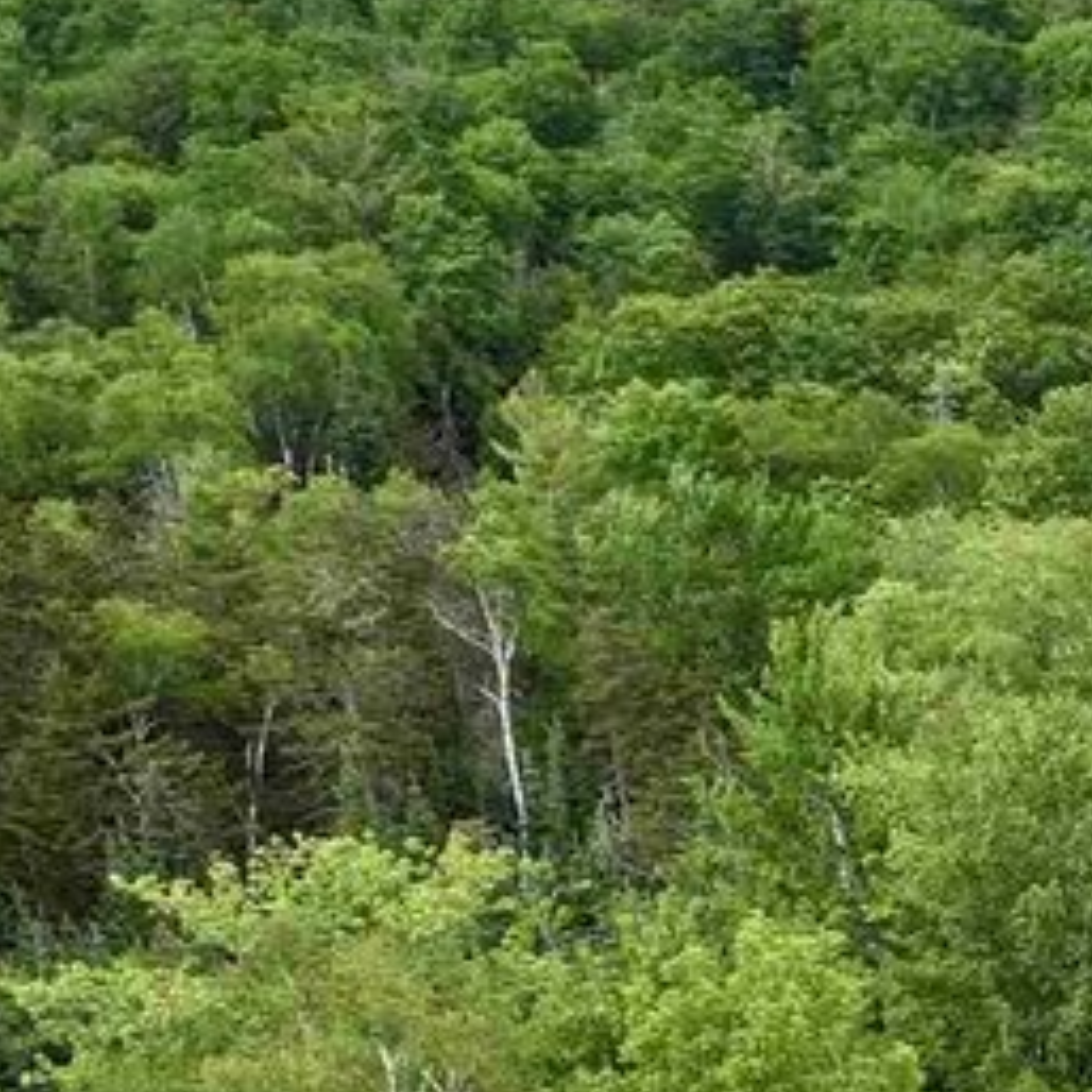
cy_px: 1547
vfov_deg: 12.7
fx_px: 4711
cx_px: 2877
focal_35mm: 132
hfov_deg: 10.7
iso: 120
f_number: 2.8
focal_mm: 12.29
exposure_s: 1/1000
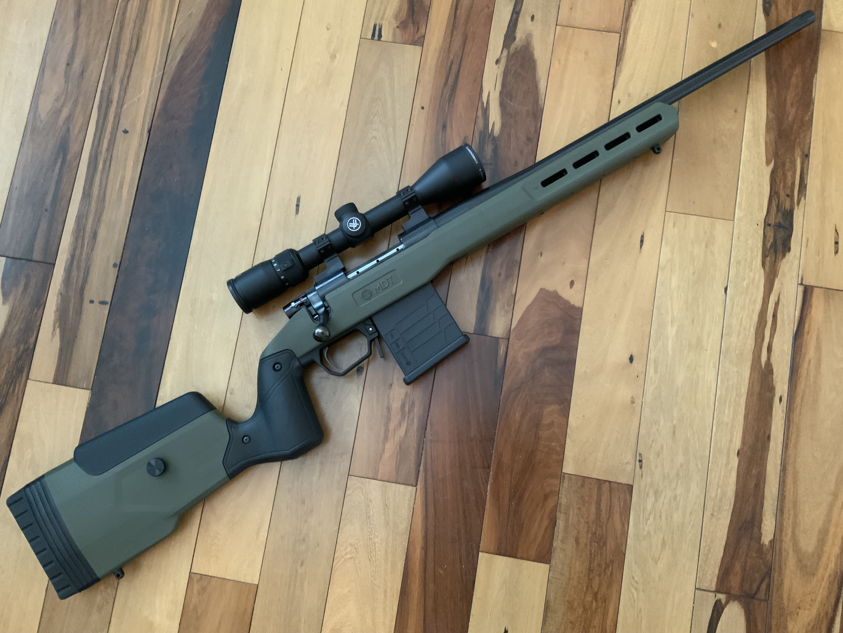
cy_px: 316
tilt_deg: -82.4
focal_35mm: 29
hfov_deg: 61.7
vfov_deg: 48.2
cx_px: 422
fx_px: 706
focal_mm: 3
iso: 320
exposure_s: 1/39
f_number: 1.8
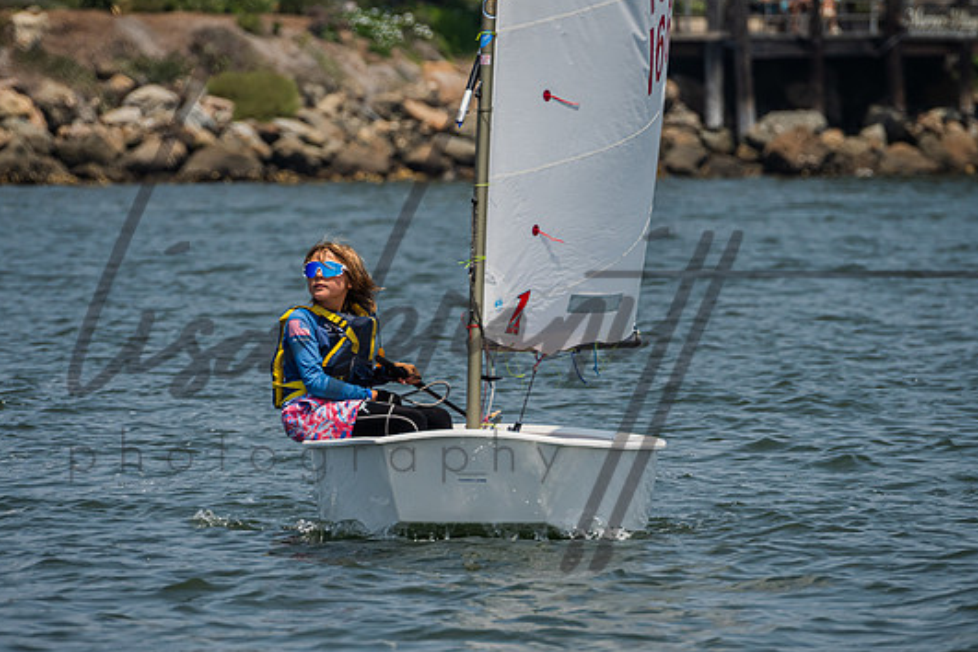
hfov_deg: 4.2
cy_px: 351
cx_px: 483
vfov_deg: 2.8
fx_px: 13202
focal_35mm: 486
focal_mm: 330
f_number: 8
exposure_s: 1/1600
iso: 320
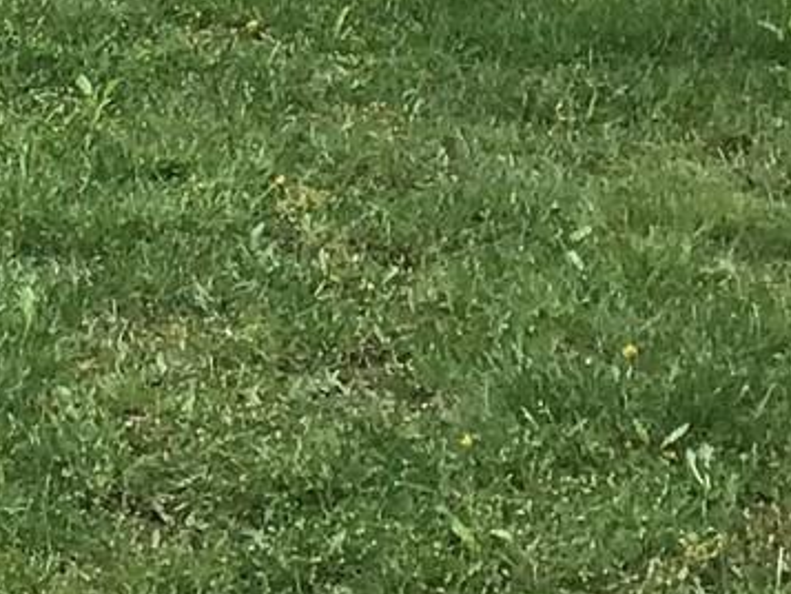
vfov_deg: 7.8
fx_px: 4069
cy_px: -782
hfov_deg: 10.9
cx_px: -191
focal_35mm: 178
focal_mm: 3.3
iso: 25
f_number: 2.4
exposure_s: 1/684
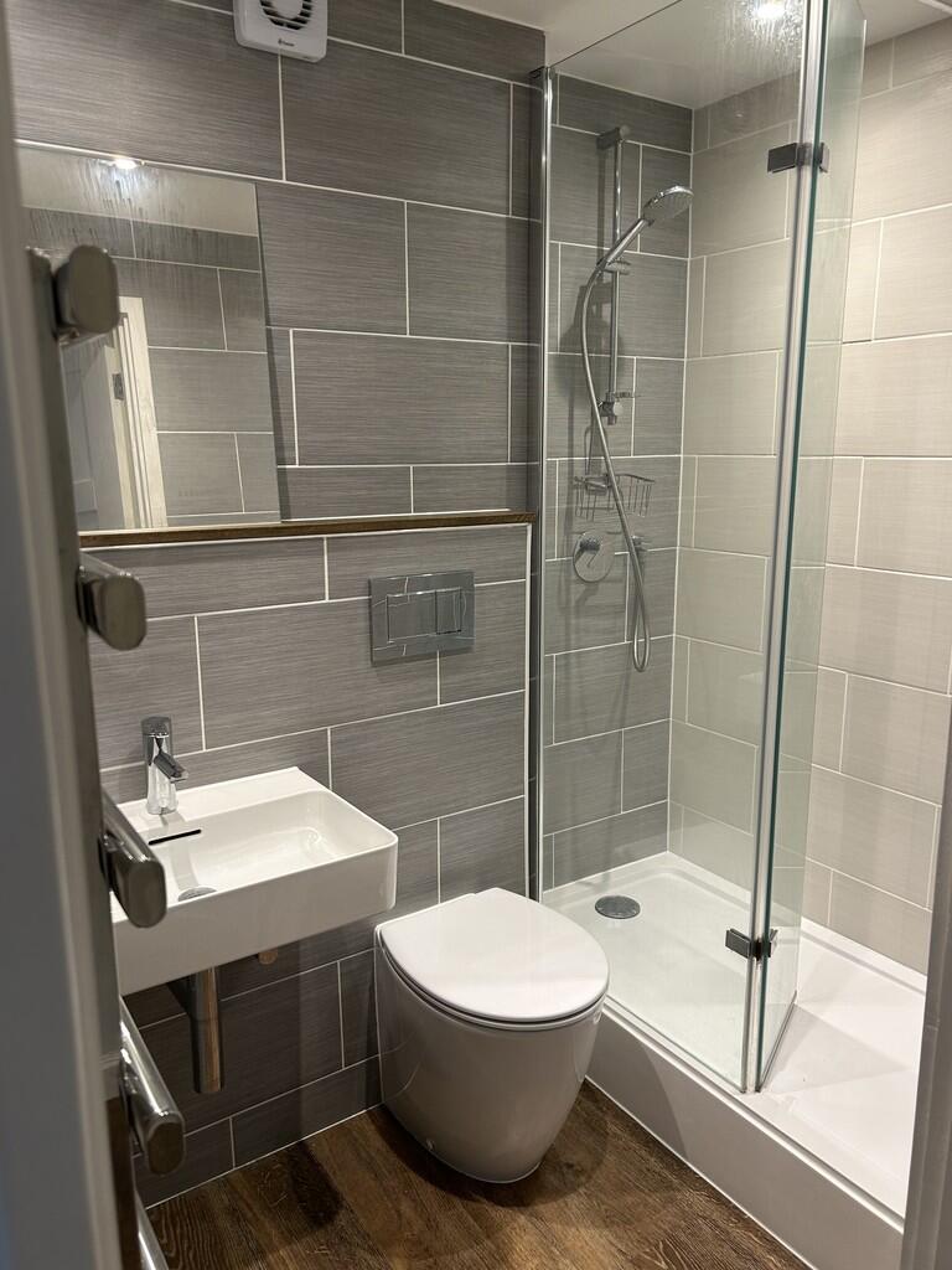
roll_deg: +0.2
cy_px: 635
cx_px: 476
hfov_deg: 53.1
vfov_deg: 67.3
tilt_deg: -11.3
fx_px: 953
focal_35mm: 26
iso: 80
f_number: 1.5
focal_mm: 5.7
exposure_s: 1/50
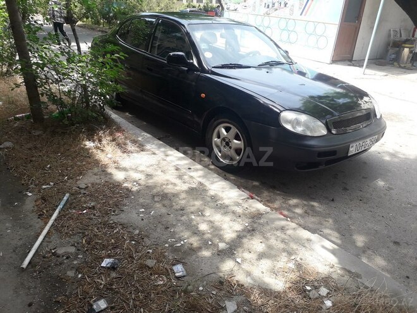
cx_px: 208
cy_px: 156
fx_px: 325
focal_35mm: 27
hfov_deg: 65.3
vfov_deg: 51.4
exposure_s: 1/295
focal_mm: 3.6
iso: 40
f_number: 1.9
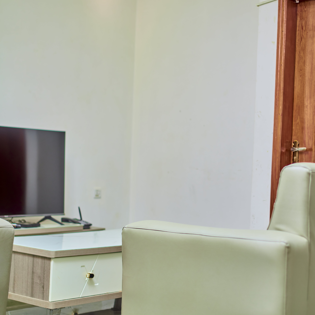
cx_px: 158
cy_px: 173
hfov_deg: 26.9
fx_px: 659
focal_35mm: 64
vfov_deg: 26.9
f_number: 2.5
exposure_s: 1/125
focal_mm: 50
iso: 200
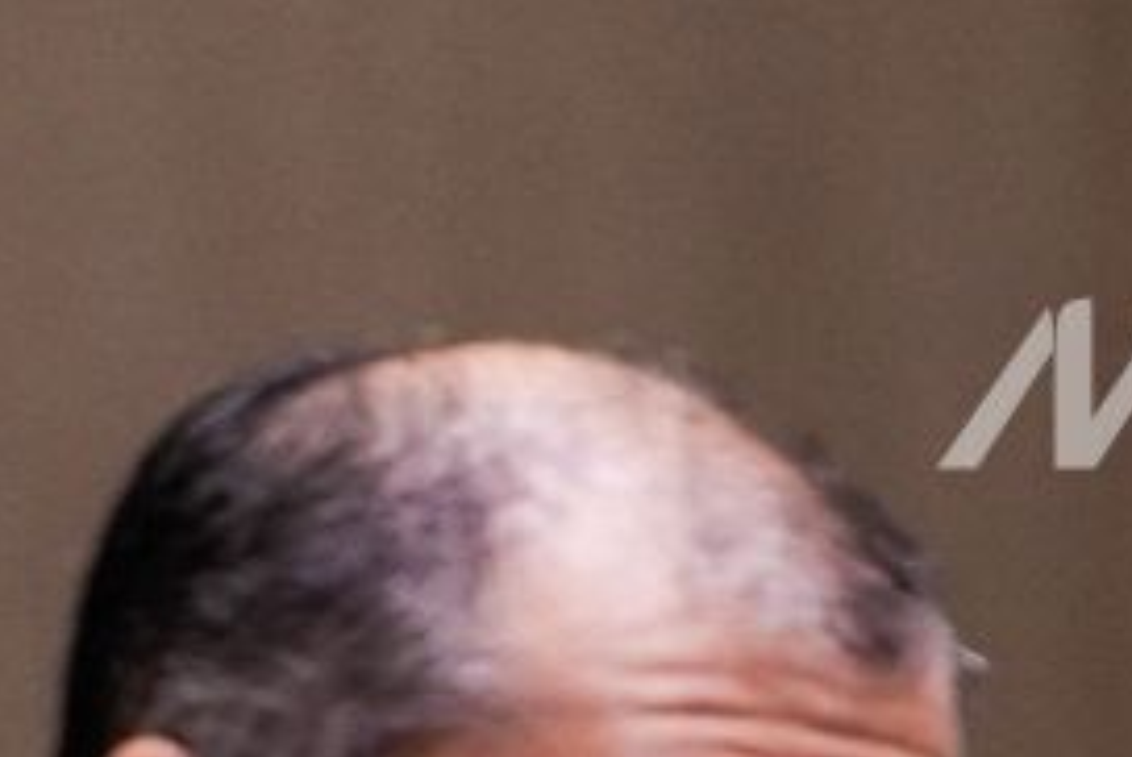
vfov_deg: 1.4
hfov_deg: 2.1
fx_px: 30533
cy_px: 1470
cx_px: -2372
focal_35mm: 970
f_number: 2.8
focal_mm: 86
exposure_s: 1/100
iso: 400
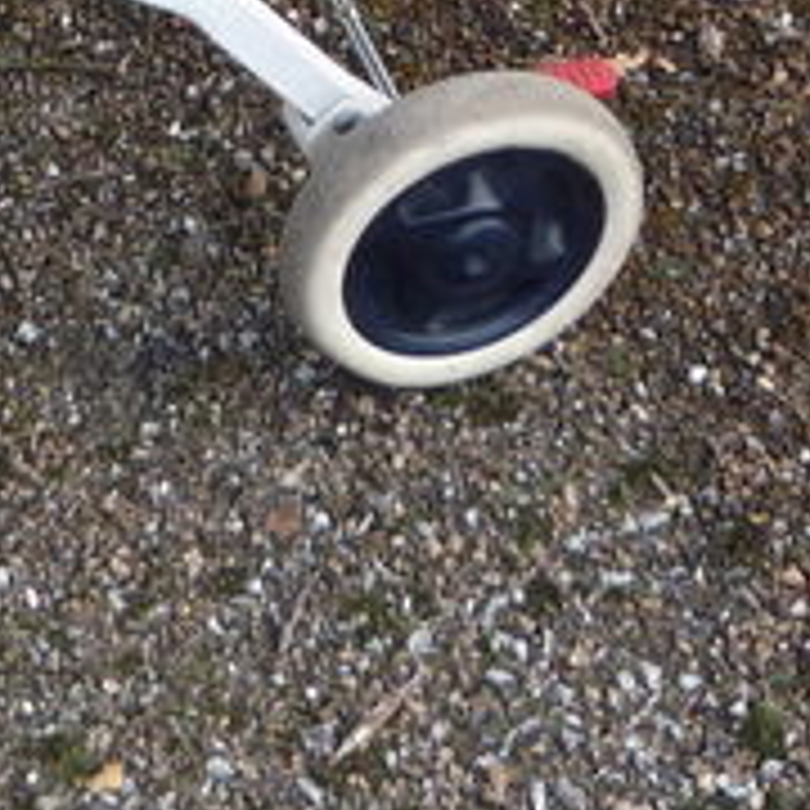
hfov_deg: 11.8
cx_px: 140
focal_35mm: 147
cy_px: -806
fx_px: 3892
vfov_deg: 10.9
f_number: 3.3
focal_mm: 5.2
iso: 100
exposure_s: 1/100
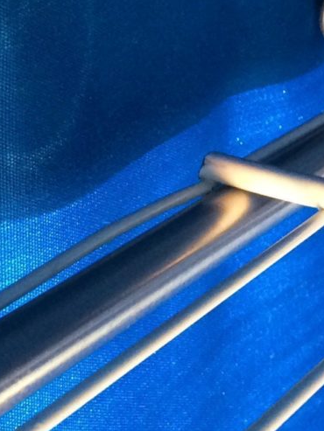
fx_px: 1410
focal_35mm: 113
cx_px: 178
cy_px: -16
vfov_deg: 17.0
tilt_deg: -10.4
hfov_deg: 13.1
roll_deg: -3.0
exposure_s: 1/30
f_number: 2.2
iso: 200
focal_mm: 4.15
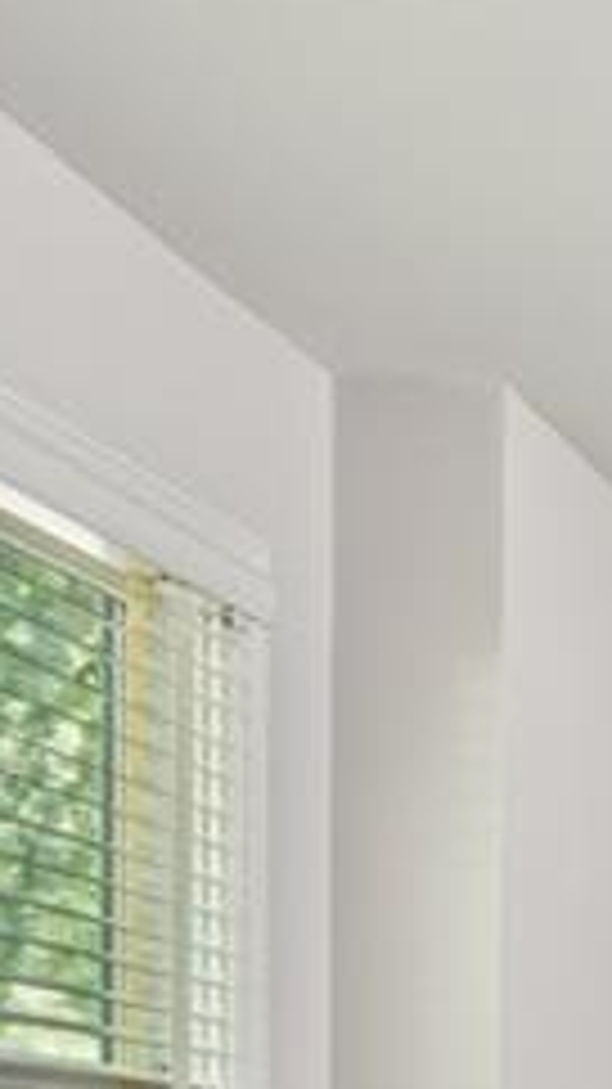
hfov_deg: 10.6
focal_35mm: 73
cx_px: 1890
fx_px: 2114
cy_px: 1213
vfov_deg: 26.5
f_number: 8
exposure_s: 1/1.67
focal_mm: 16.5
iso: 400
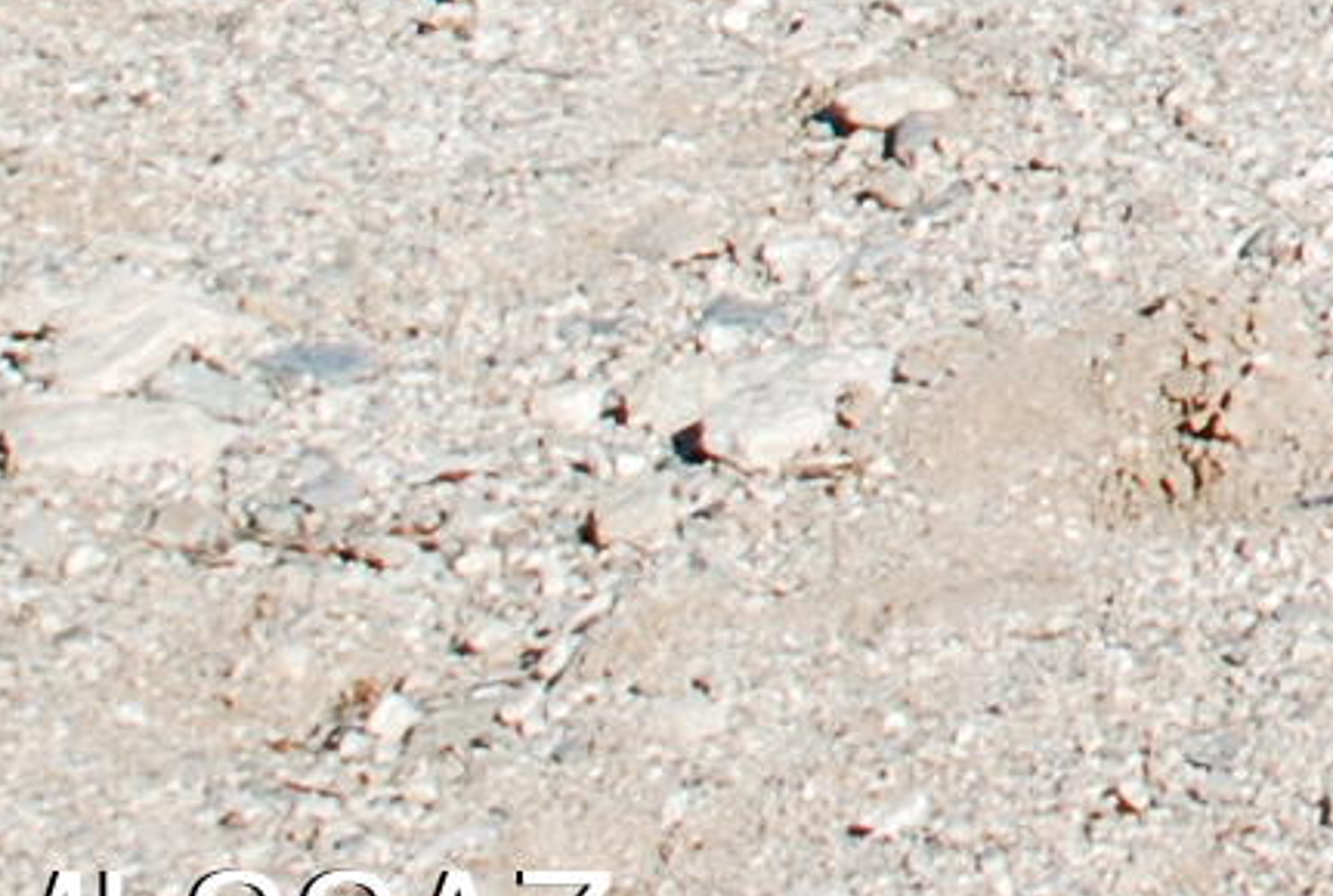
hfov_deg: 6.7
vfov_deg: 4.7
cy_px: -1807
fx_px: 10471
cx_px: 3878
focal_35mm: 282
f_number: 8
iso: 100
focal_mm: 28
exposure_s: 1/250
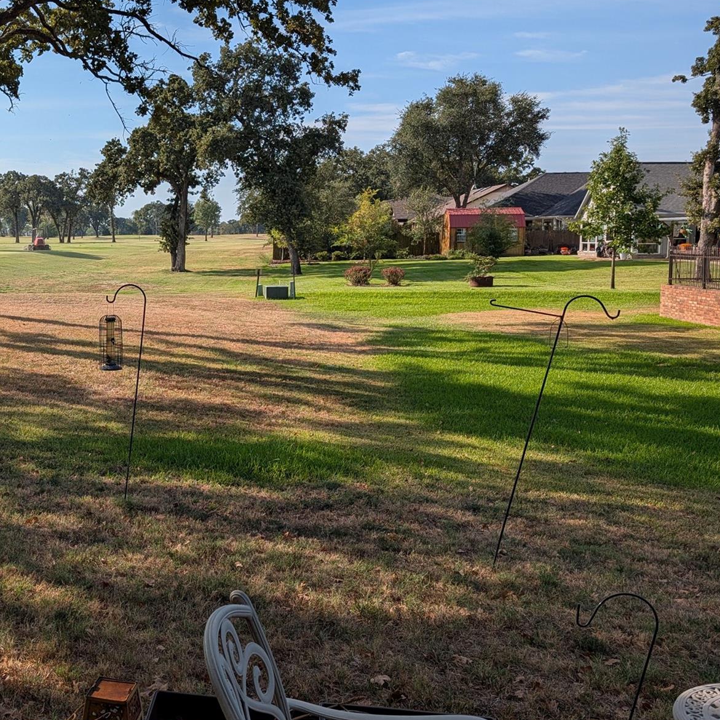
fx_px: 871
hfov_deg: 42.1
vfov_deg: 44.8
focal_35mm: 37
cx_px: 106
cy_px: 315
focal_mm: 6.9
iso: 21
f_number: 1.68
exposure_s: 1/1577
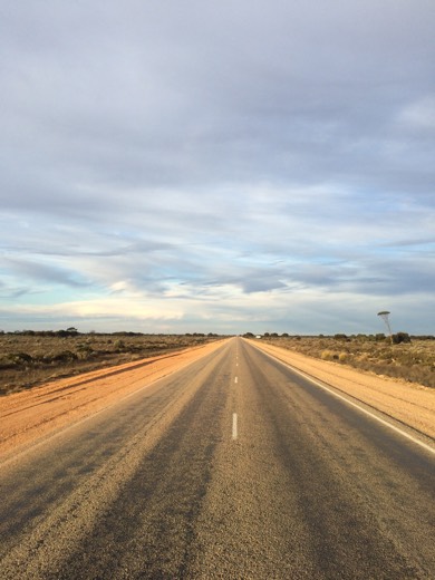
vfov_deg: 61.7
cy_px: 290
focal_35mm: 29
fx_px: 486
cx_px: 218
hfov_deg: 48.2
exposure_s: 1/641
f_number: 2.2
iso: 32
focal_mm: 4.15
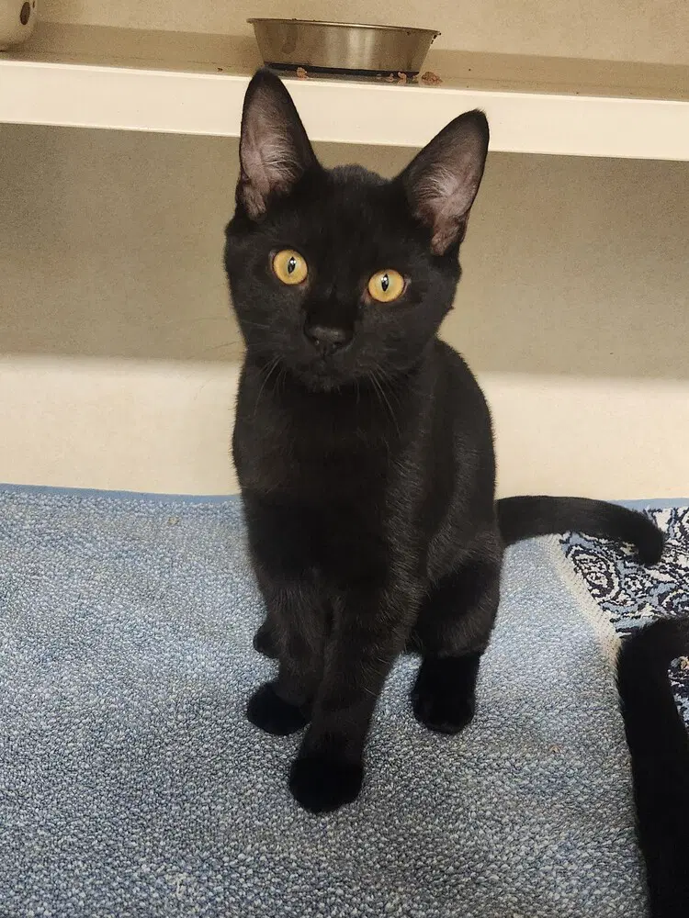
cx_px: 344
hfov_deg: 58.9
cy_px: 459
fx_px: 610
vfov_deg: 73.9
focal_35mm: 23
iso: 1000
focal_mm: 5.4
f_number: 1.8
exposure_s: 1/120
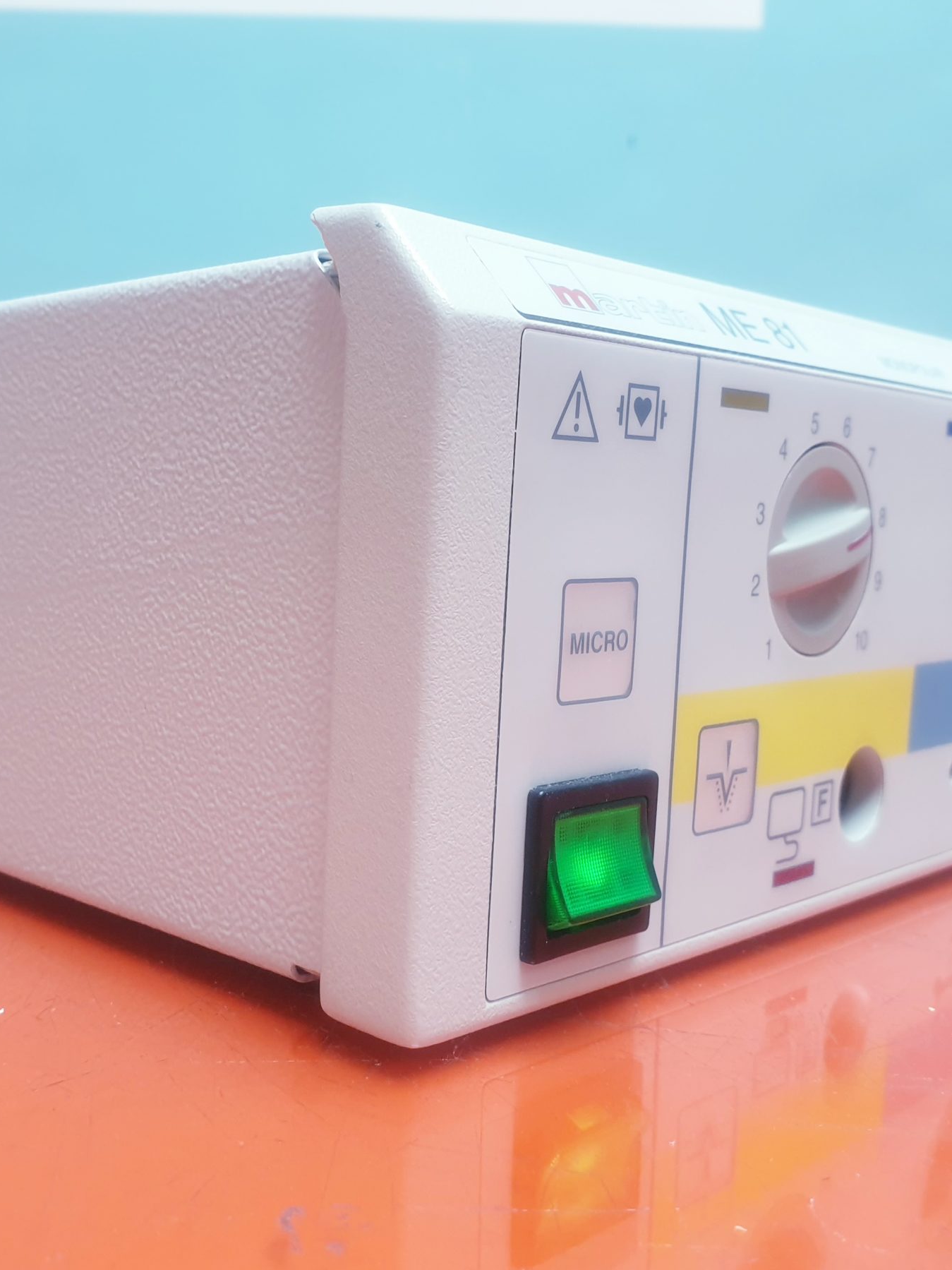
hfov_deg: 38.5
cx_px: 386
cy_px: 661
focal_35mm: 37
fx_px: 1357
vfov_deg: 50.1
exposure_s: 1/50
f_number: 2.4
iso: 160
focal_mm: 4.3
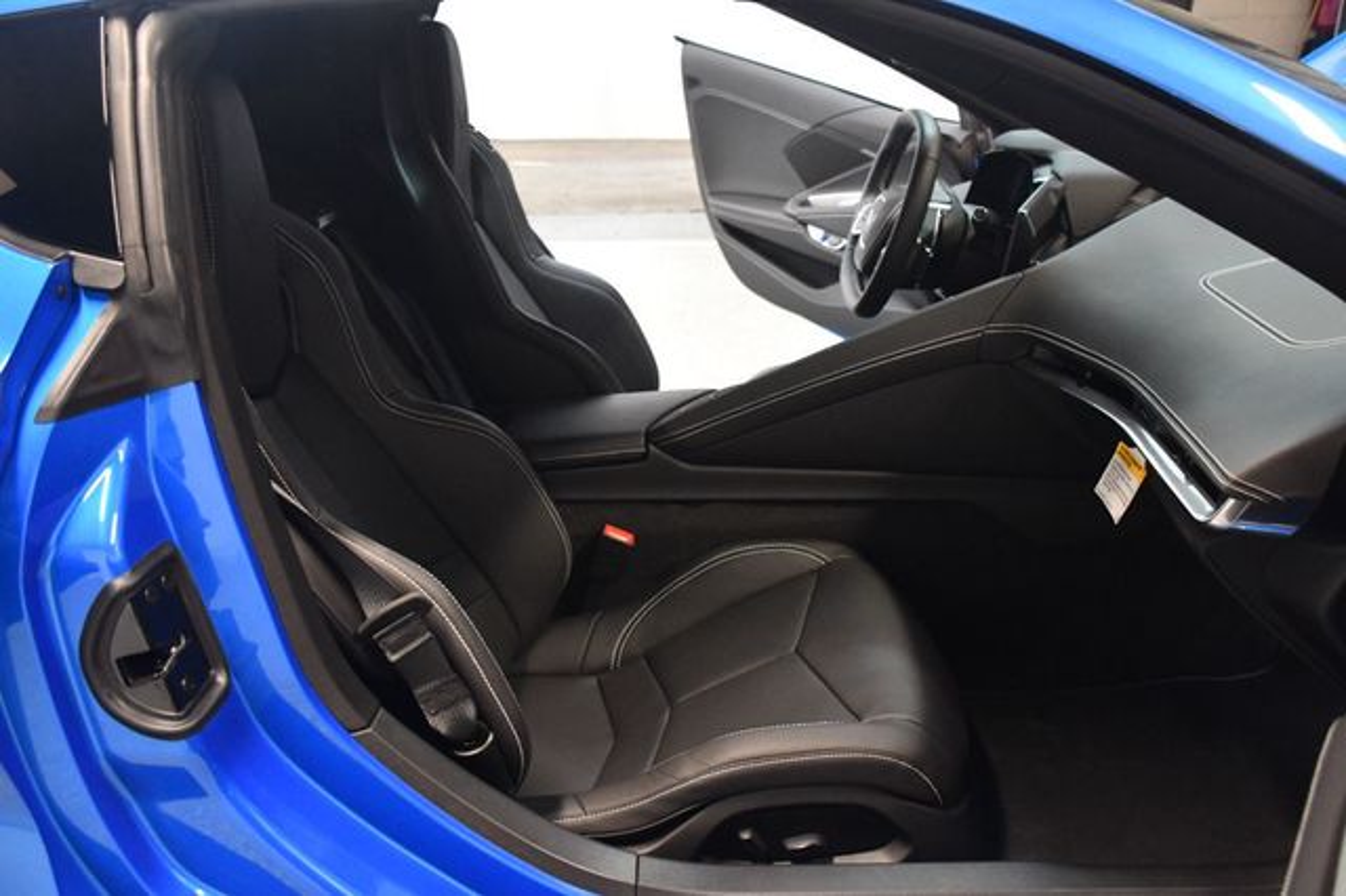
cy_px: 448
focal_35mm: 33
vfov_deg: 39.9
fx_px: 1233
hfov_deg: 57.2
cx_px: 673
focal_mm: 22
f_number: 3.5
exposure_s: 1/60
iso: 3600
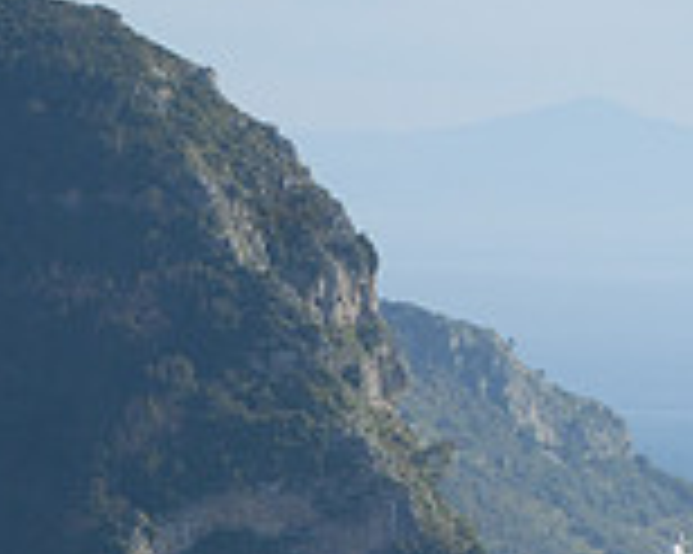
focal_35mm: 293
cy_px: 777
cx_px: 324
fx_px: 6001
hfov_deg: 6.6
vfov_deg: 5.2
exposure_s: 1/1000
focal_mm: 55
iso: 200
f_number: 5
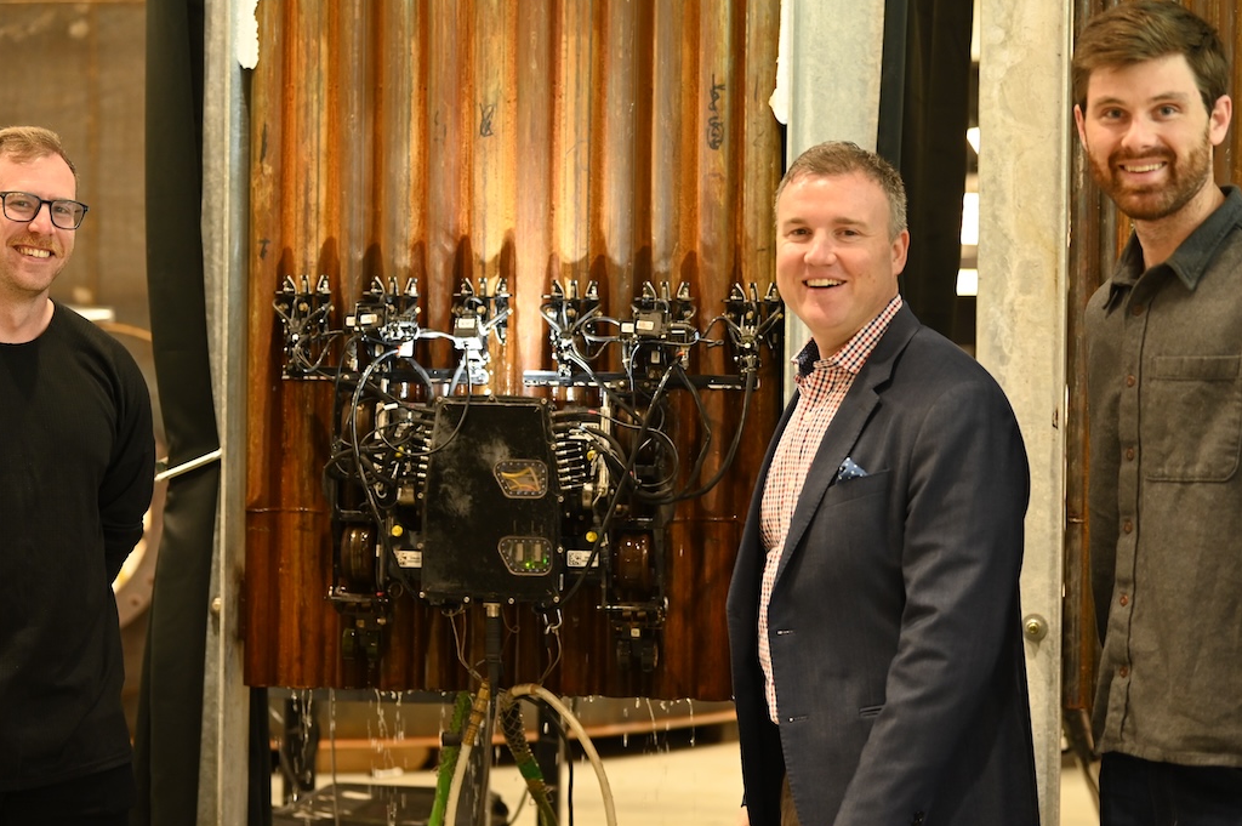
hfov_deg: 24.8
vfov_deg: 16.6
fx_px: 2827
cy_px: 374
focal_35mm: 82
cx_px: 594
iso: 2000
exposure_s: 1/80
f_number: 2.8
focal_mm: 70
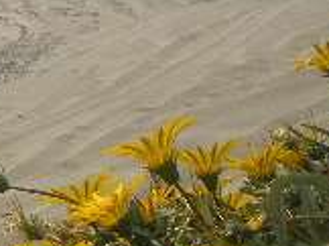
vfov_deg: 8.3
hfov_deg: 10.4
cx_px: -355
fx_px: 1642
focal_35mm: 173
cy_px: -159
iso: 64
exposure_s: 1/886
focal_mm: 6.3
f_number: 5.6
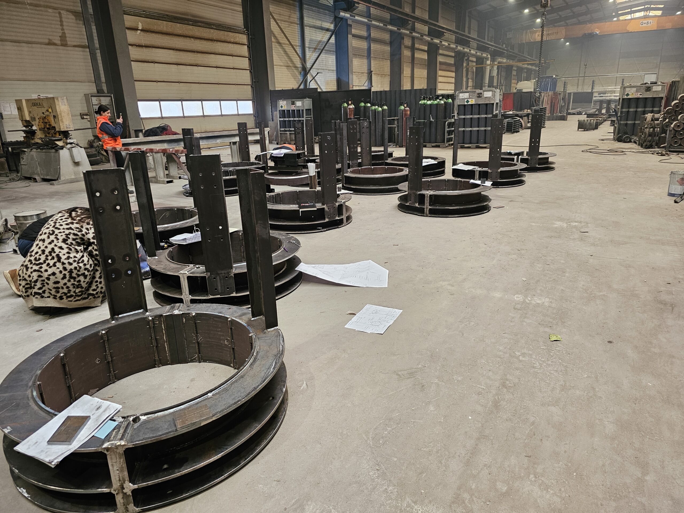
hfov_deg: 73.9
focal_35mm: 23
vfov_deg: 58.9
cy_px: 256
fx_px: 454
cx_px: 342
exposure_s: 1/100
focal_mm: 6.3
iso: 200
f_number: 1.7
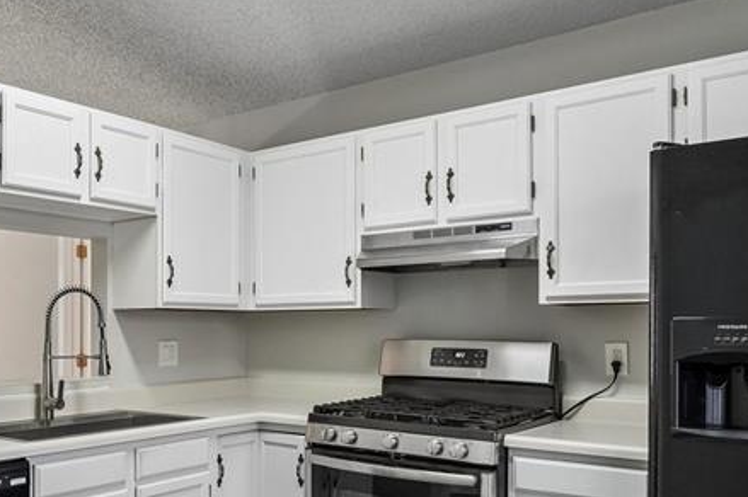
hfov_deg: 53.4
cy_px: 315
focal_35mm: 35
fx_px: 727
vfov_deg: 37.5
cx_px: 250
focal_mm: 10
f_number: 9
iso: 640
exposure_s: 1/20
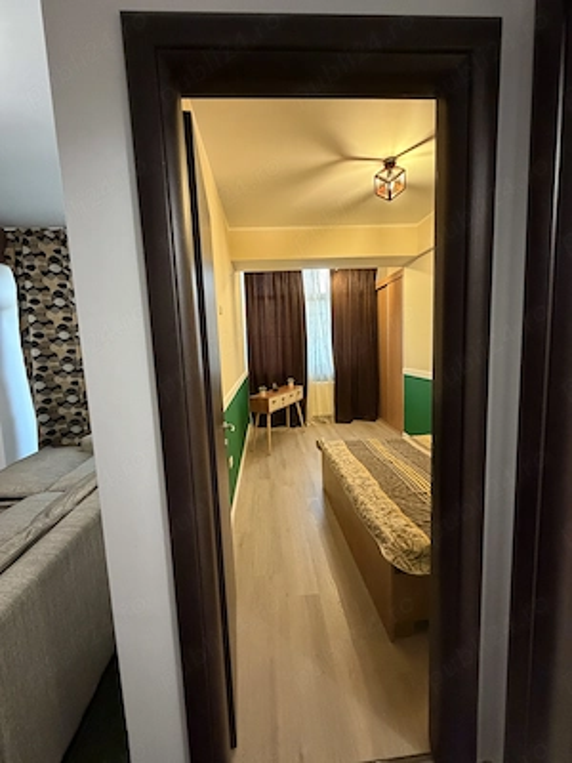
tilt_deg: -6.8
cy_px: 382
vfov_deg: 102.1
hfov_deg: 85.7
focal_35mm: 14
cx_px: 286
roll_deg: +2.0
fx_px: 308
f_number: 2.2
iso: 800
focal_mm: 2.22
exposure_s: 1/50
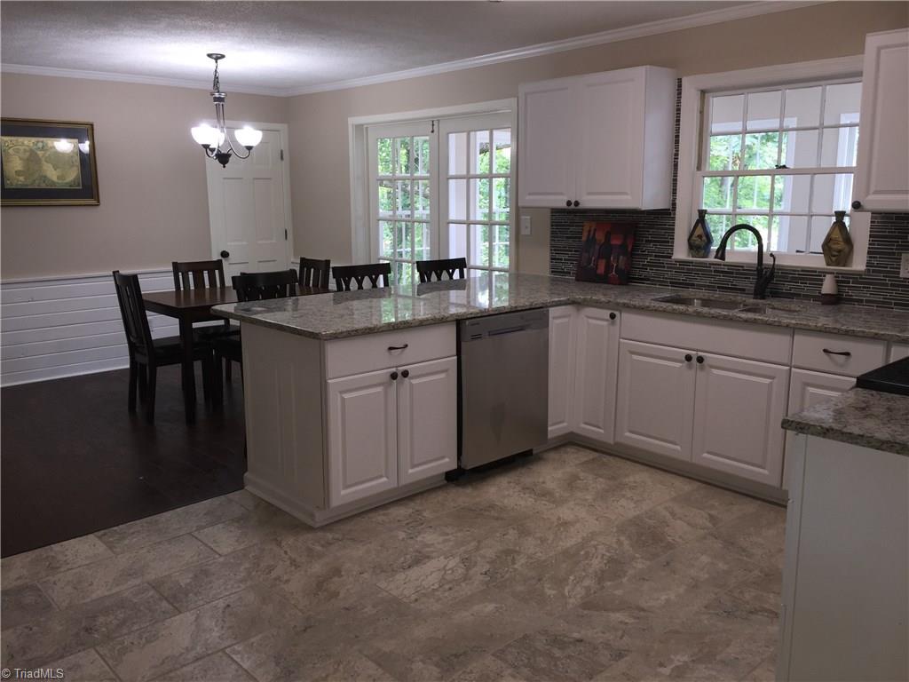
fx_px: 762
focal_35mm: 29
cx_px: 454
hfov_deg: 61.7
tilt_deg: -9.4
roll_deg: -0.2
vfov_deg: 48.2
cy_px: 341
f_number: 2.2
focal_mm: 4.15
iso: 32
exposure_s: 1/30
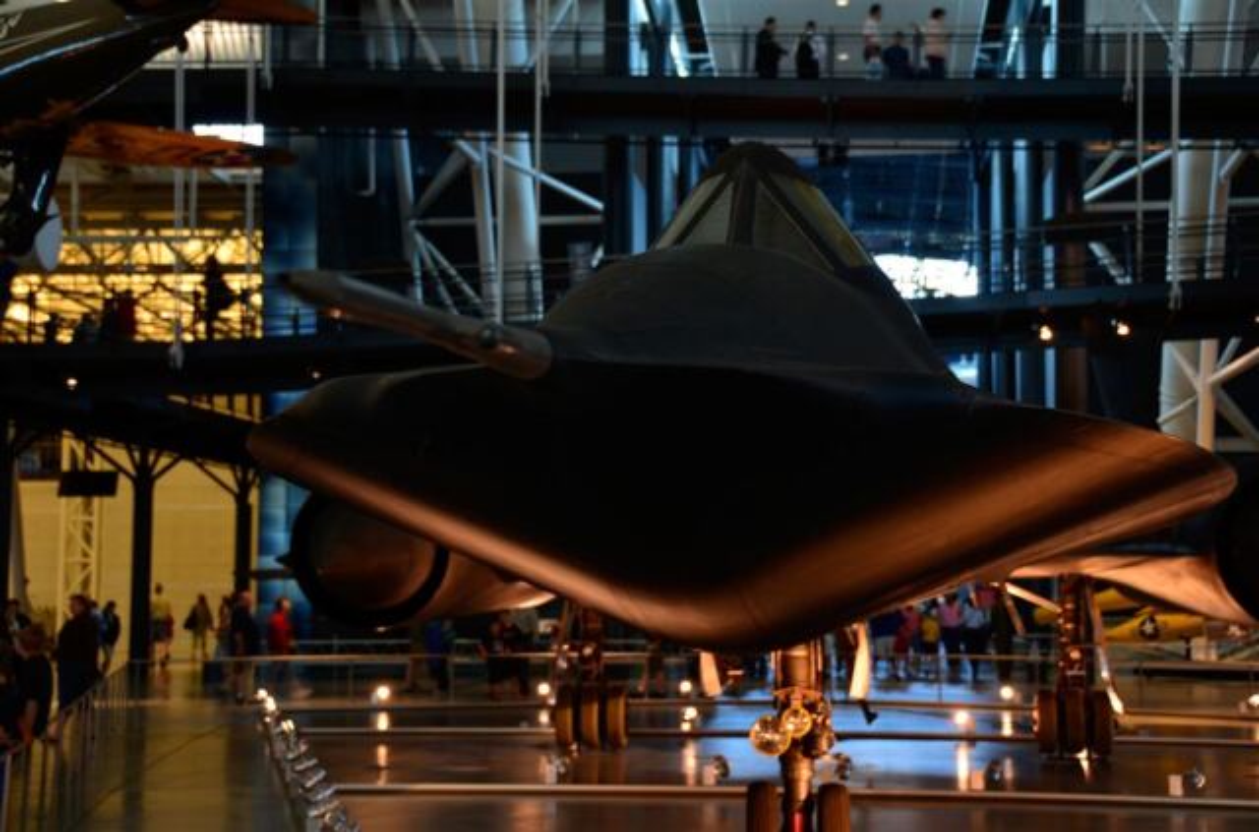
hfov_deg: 33.5
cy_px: 416
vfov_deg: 22.5
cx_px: 630
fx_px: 2093
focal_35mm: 60
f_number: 4.5
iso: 200
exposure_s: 1/10
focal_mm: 40
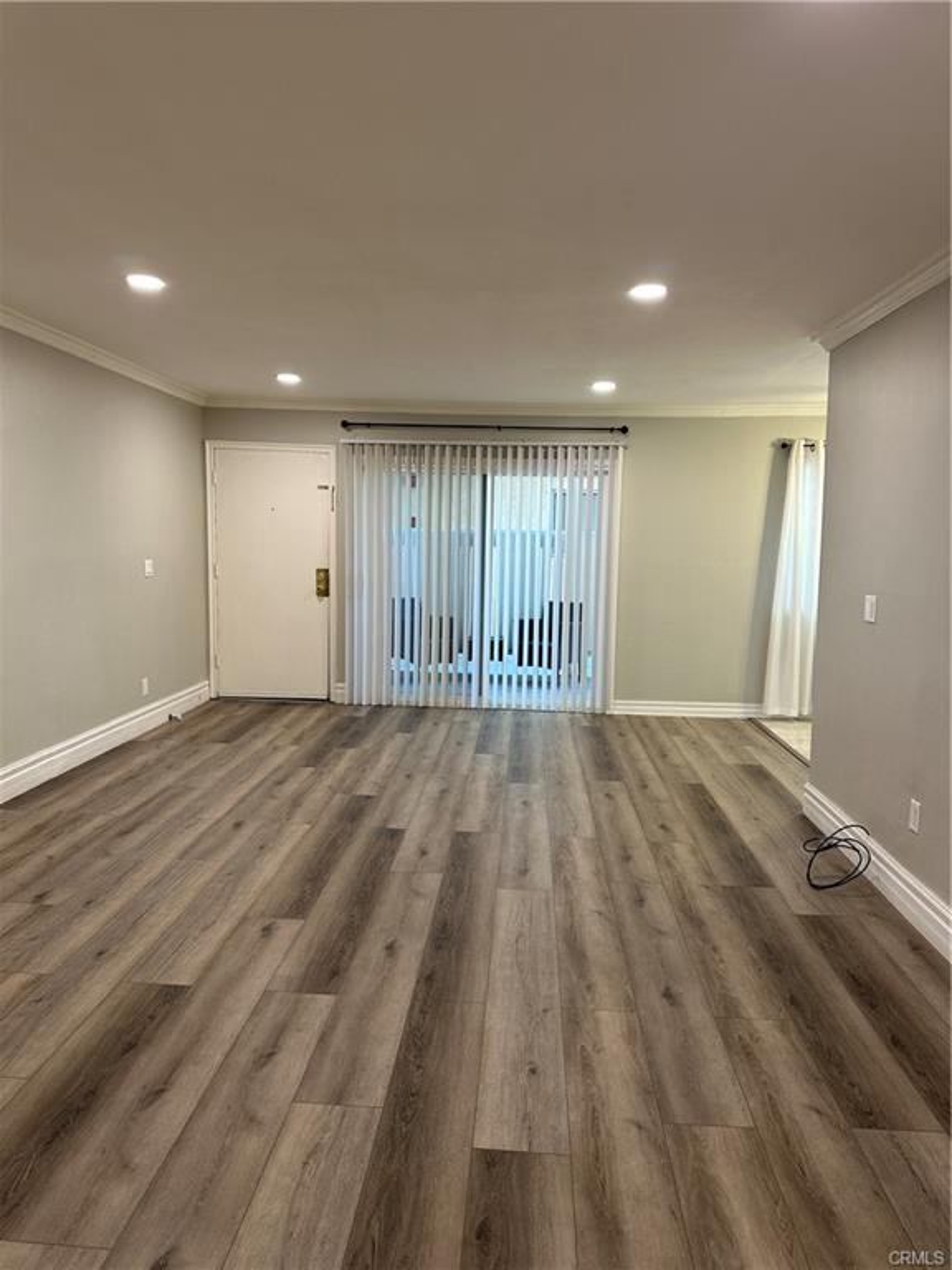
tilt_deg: -6.3
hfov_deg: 56.8
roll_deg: -1.8
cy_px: 635
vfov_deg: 71.6
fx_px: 880
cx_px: 476
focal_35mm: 24
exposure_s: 1/60
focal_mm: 6.86
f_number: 1.78
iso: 125
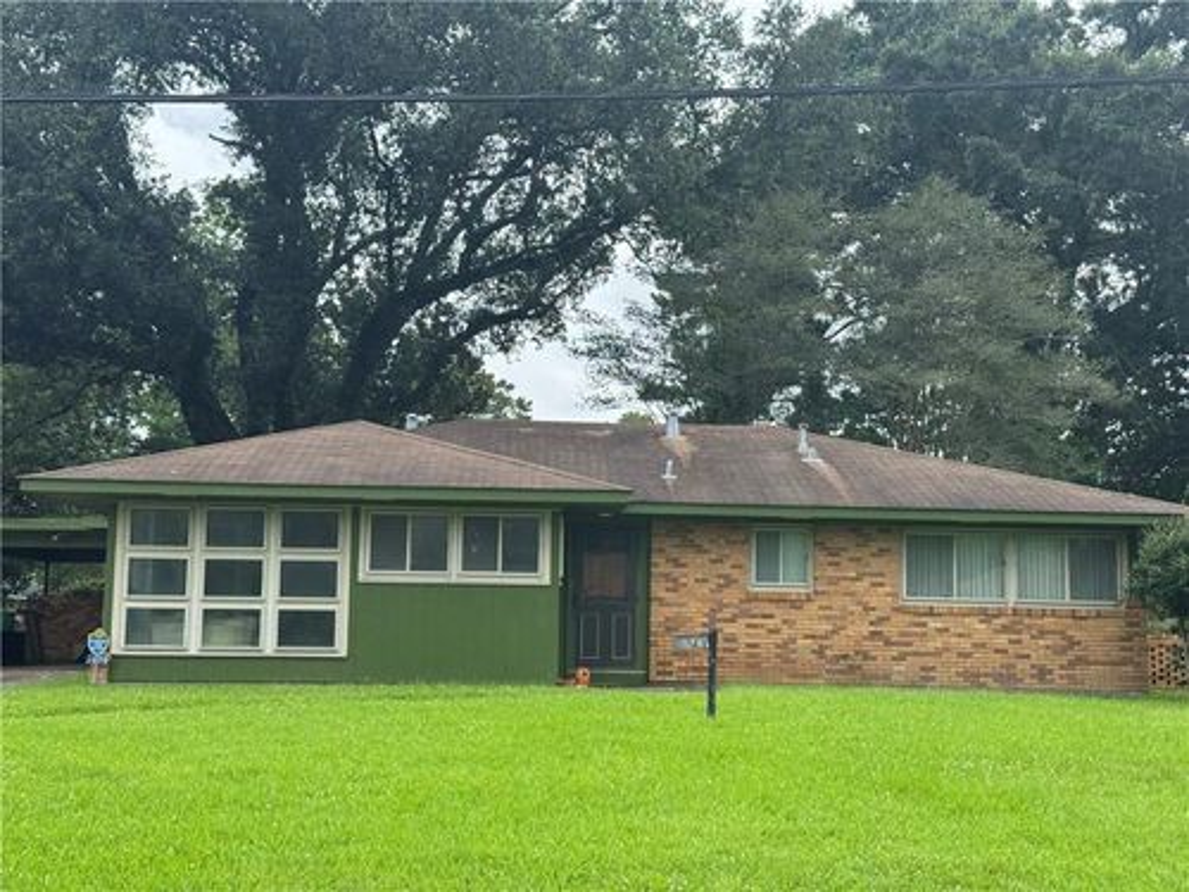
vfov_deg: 30.3
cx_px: 594
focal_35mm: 48
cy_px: 446
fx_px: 1649
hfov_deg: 39.7
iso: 64
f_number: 1.78
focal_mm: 6.76
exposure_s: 1/1681
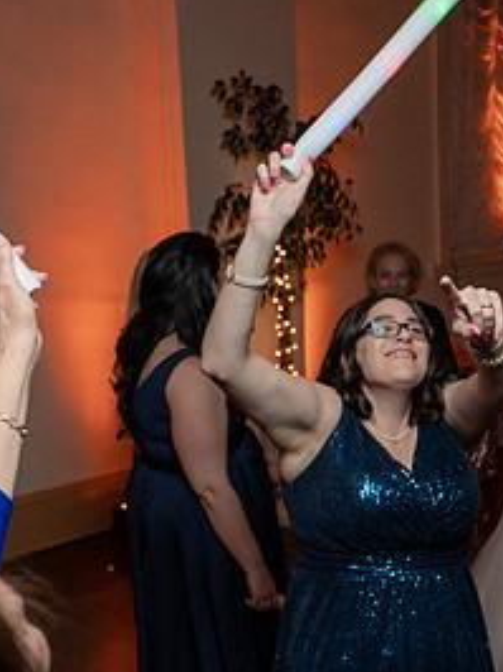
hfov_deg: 28.2
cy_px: 393
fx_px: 990
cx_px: 361
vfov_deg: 37.4
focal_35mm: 51
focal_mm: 24
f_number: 4
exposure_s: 1/200
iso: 2000
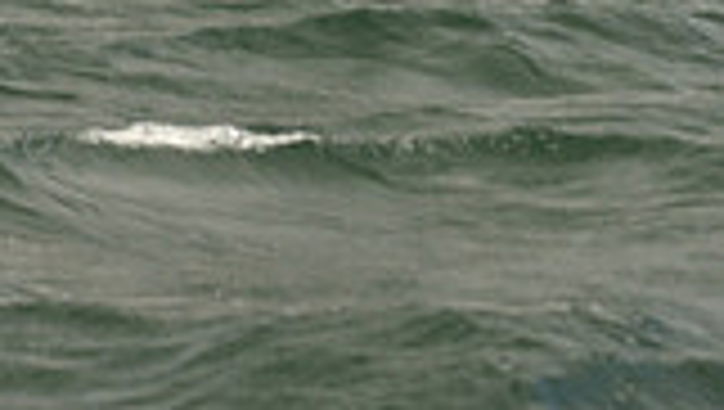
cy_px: -874
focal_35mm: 264
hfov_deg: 8.1
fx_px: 5074
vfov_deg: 4.4
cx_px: 142
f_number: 6.3
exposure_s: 1/640
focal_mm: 70
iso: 250
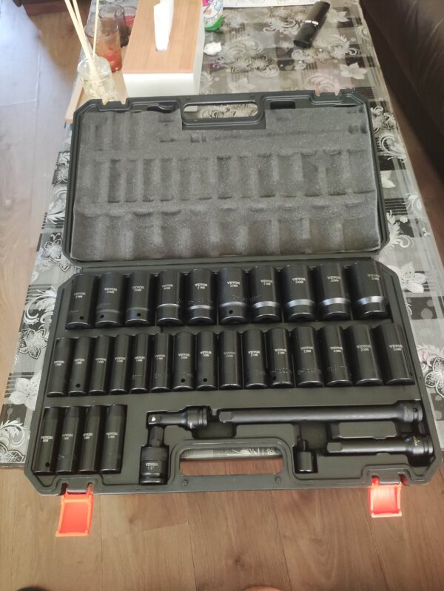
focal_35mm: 25
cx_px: 222
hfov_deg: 54.9
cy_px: 296
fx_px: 427
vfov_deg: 69.4
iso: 794
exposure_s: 1/33
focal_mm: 4.71
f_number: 1.79
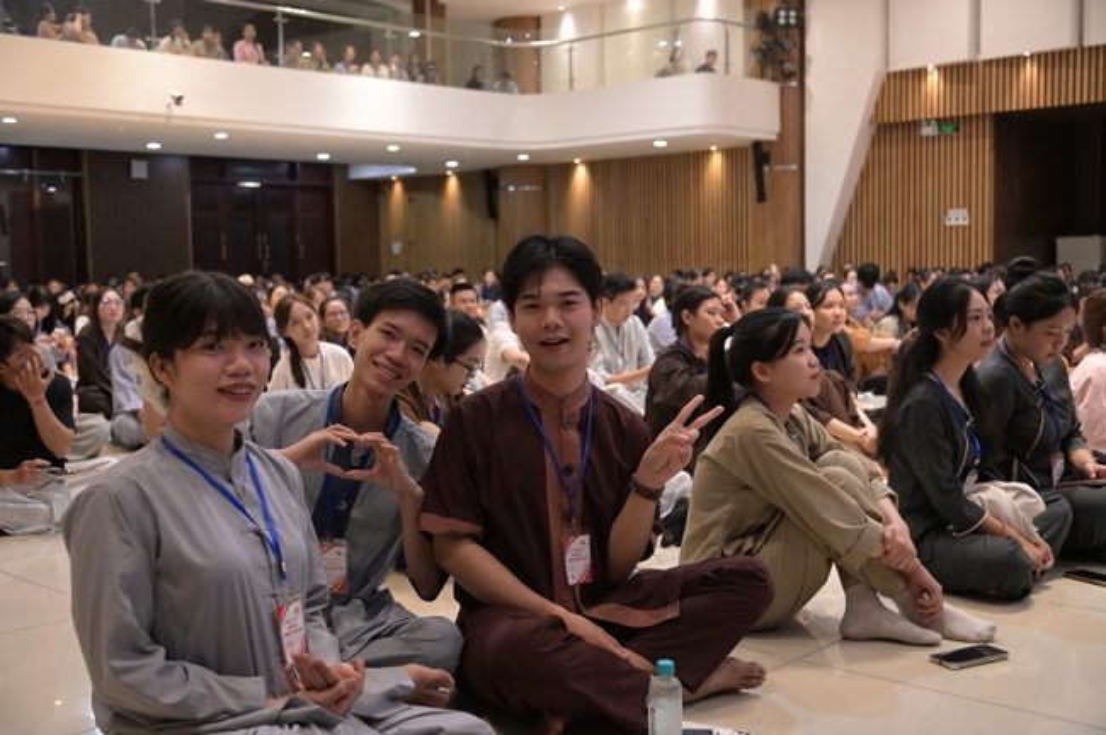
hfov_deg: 48.5
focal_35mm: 40
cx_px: 553
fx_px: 1228
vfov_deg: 33.3
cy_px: 368
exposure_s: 1/125
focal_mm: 40
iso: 3200
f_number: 4
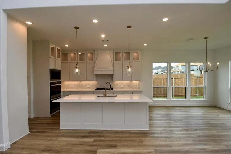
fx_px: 96
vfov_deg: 77.3
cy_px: 77
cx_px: 116
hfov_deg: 100.4
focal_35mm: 15
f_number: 5.6
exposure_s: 1/125
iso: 180
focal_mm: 10
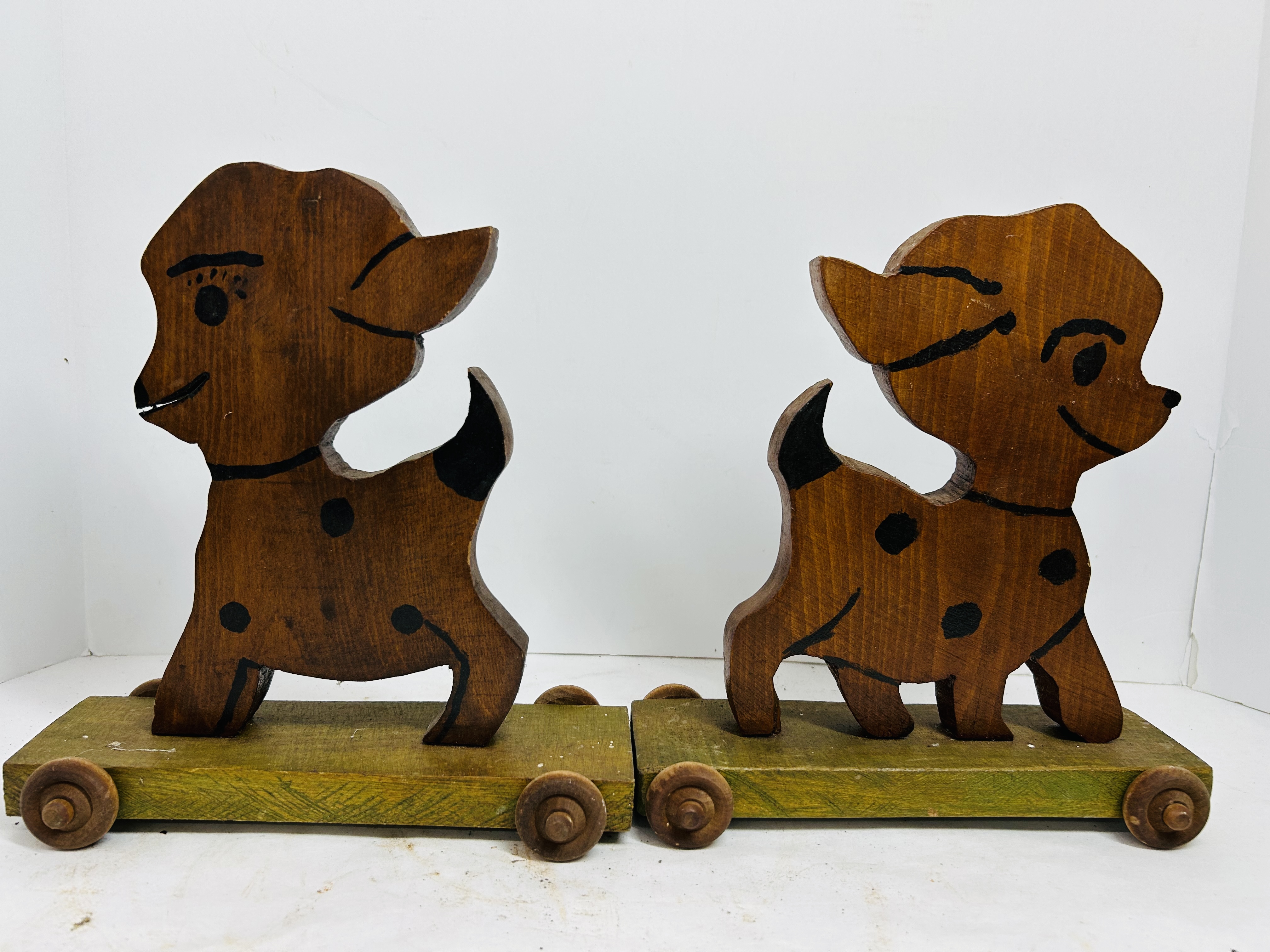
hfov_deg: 67.3
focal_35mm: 26
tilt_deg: -10.8
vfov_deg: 53.1
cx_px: 635
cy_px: 476
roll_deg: -3.1
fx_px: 954
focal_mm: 5.7
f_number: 1.5
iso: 40
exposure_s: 1/255
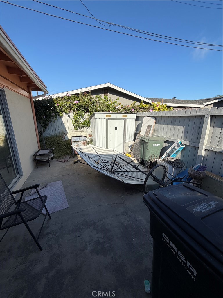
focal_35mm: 14
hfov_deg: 85.7
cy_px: 149
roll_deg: +0.4
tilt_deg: -14.6
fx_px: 120
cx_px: 112
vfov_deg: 102.1
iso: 32
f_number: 2.2
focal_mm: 2.22
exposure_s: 1/770
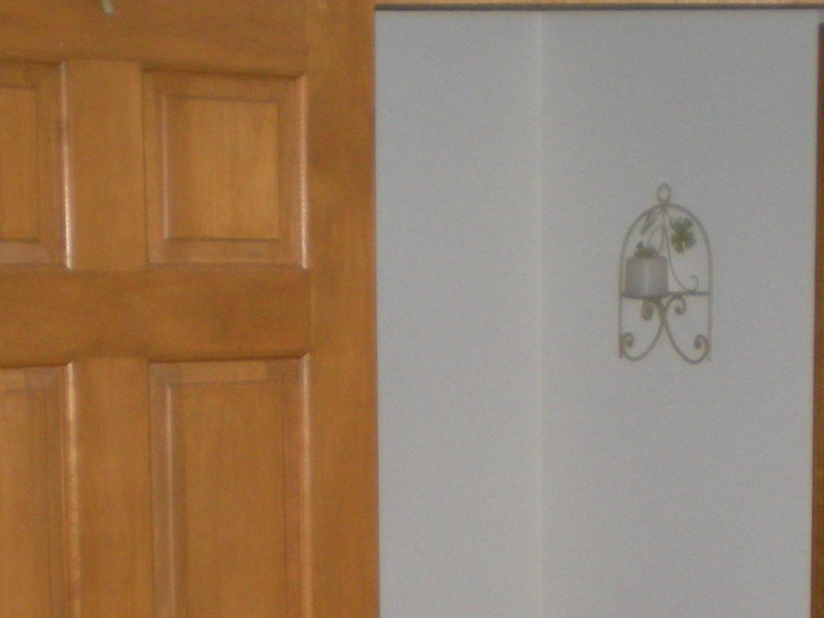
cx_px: 516
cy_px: 600
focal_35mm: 101
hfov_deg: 19.4
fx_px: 2404
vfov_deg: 14.4
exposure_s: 1/60
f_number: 3.1
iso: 214
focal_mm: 6.3
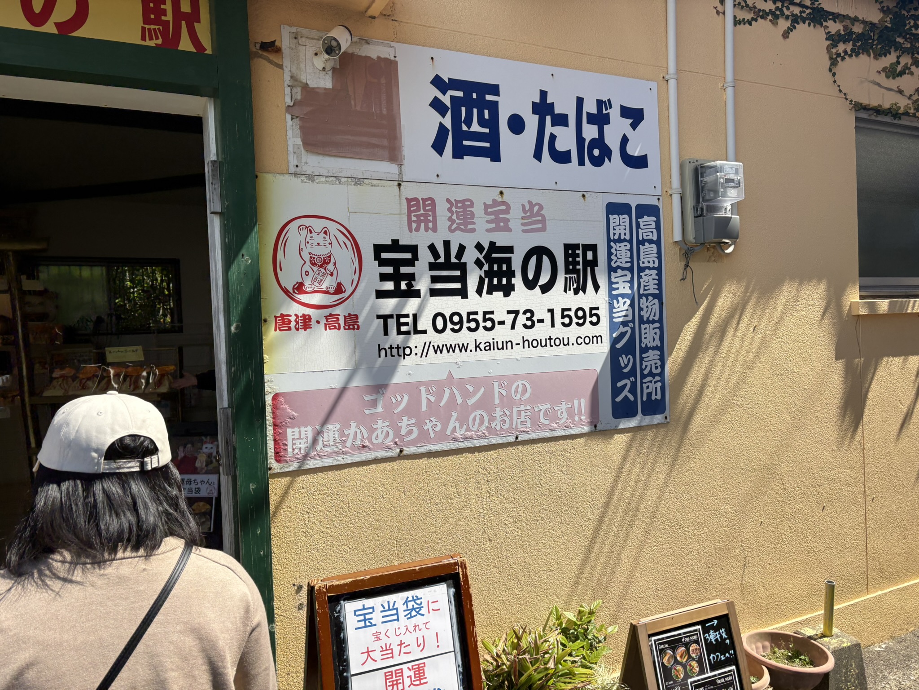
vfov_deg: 53.1
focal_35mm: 26
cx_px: 460
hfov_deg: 67.3
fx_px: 690
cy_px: 345
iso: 50
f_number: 1.6
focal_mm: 5.96
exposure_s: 1/1587
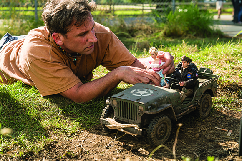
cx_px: 121
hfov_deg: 31.9
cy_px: 80
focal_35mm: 63
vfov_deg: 21.6
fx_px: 424
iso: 100
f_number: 5.6
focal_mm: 63
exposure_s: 1/160
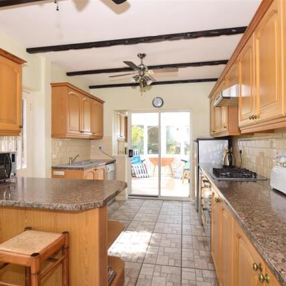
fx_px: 209
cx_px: 134
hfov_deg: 68.8
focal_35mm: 22
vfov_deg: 68.8
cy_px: 144
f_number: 6.3
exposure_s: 1/160
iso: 400
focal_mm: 11.5
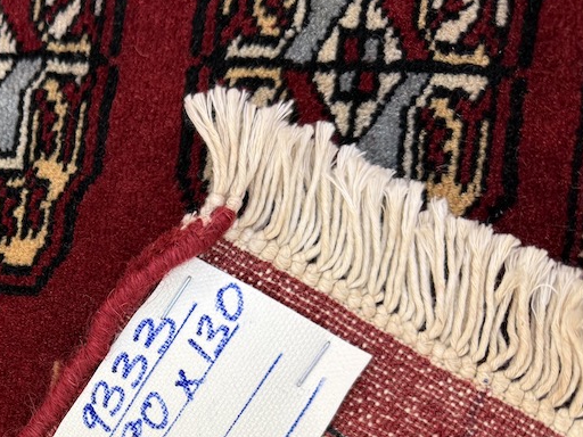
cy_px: 366
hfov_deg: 36.6
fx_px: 808
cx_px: 33
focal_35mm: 48
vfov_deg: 29.4
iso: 160
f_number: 1.78
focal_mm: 6.76
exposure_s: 1/50
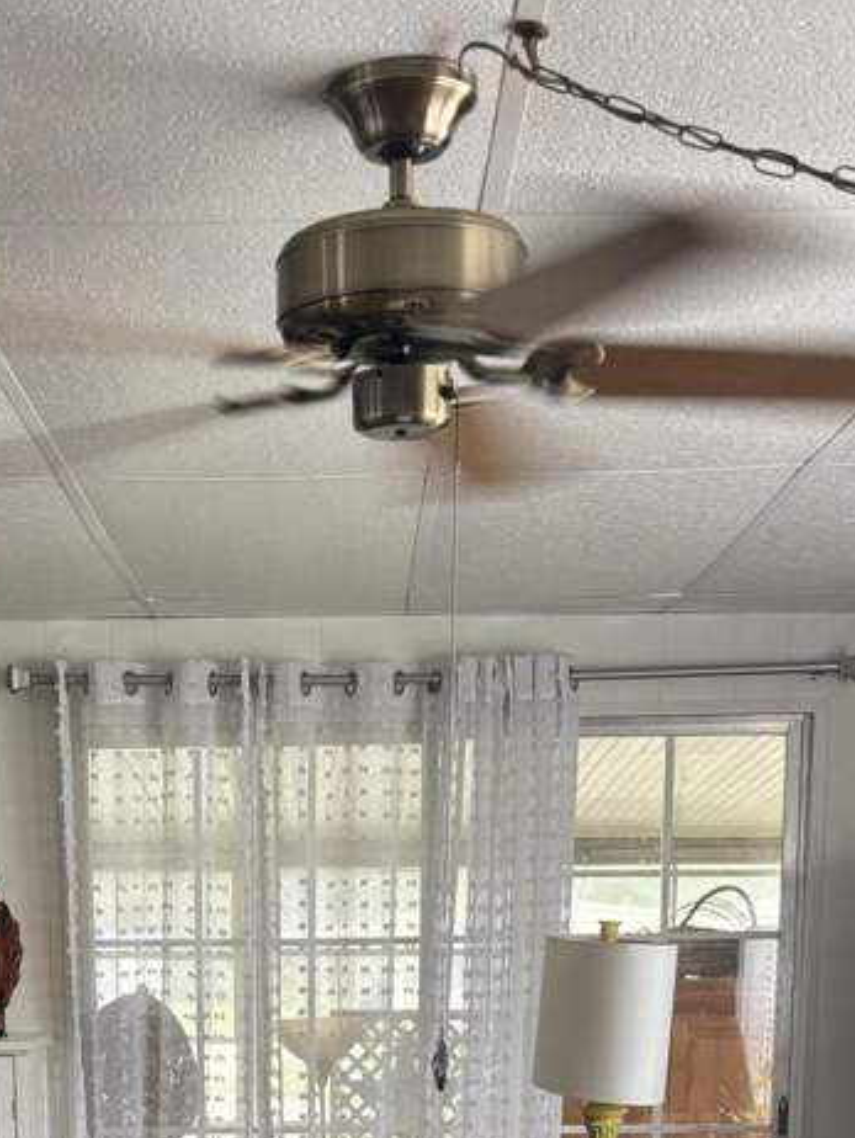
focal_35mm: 60
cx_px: 244
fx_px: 1974
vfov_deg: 28.8
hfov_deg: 24.2
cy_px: 1286
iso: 100
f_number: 1.6
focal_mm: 5.96
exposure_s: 1/60
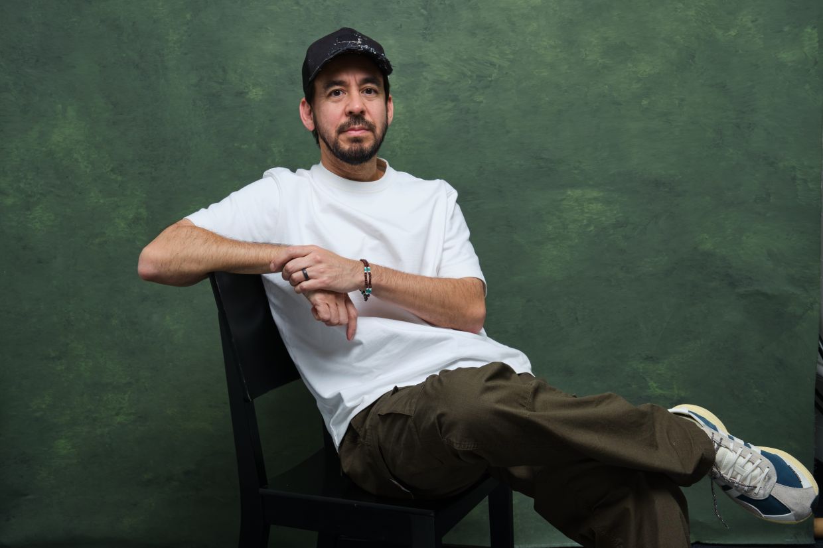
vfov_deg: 31.9
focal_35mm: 42
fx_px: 960
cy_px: 274
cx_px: 412
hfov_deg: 46.4
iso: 250
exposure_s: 1/200
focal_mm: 28.3
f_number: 7.1
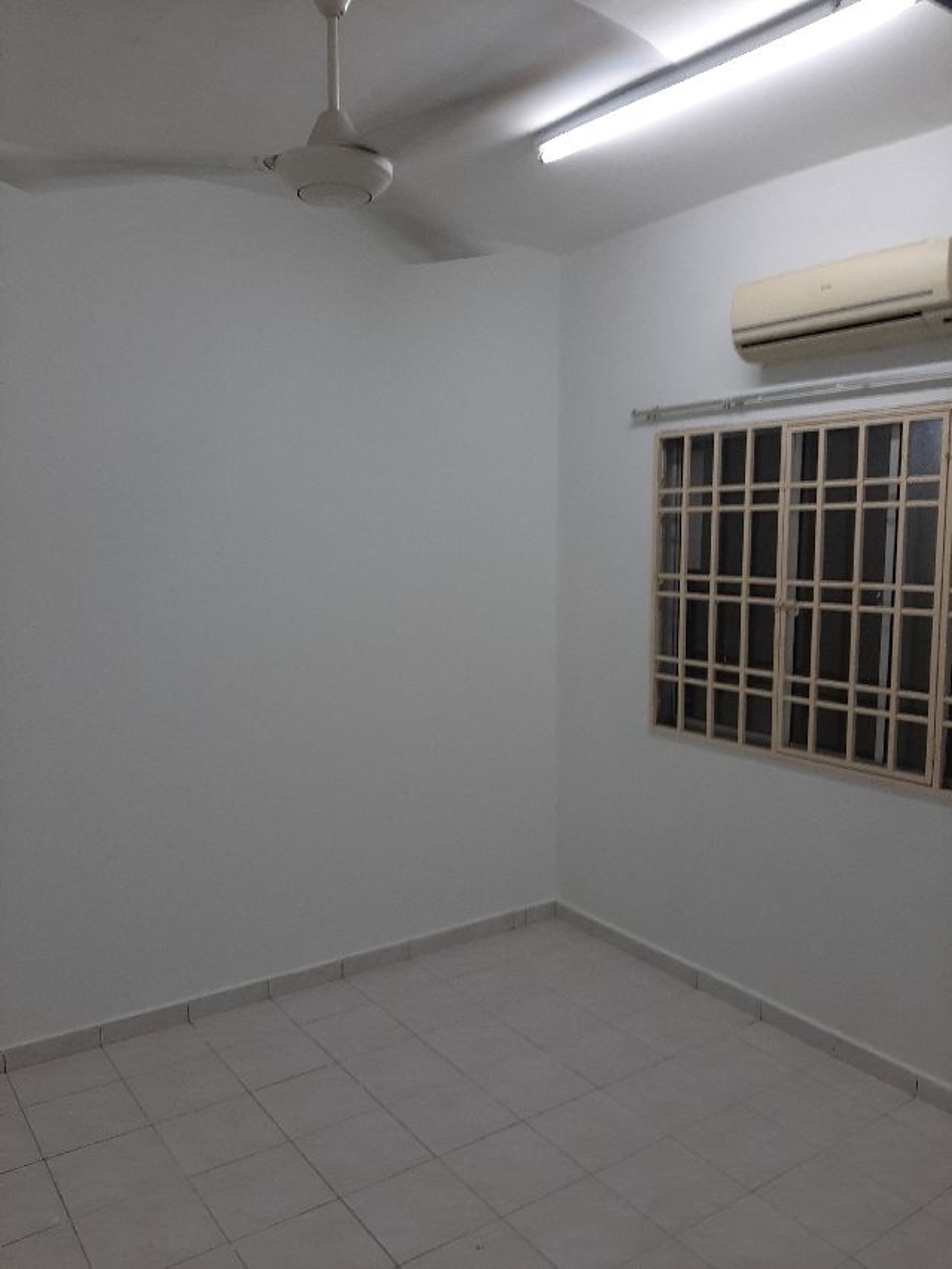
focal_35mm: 26
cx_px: 476
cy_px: 634
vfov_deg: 67.3
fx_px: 953
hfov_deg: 53.1
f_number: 1.7
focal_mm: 3.93
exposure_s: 1/50
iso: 64
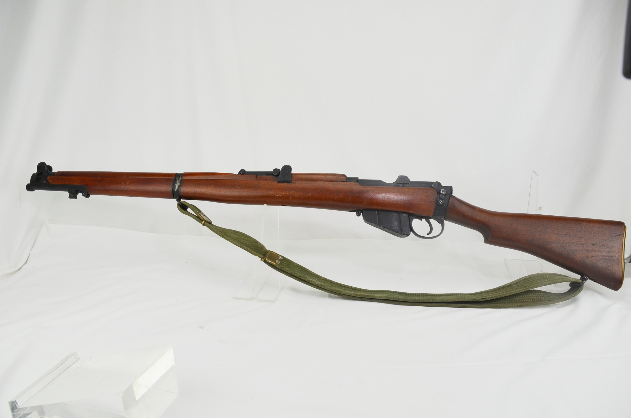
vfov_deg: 47.7
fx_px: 472
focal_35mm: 27
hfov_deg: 67.5
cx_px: 316
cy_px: 209
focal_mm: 18
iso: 200
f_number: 5.6
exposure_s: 1/125
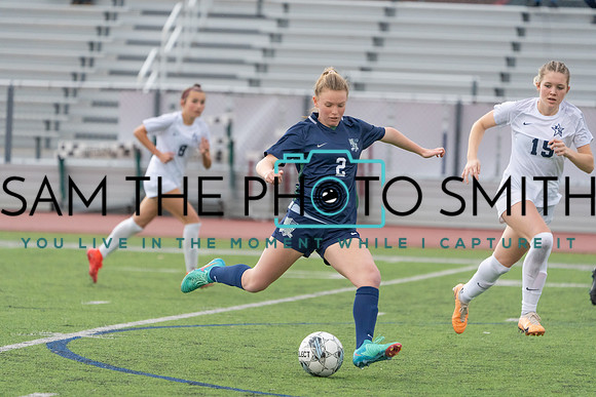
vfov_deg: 3.9
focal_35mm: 352
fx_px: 5829
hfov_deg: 5.9
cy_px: 198
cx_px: 298
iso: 2500
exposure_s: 1/1250
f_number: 5.6
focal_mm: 352
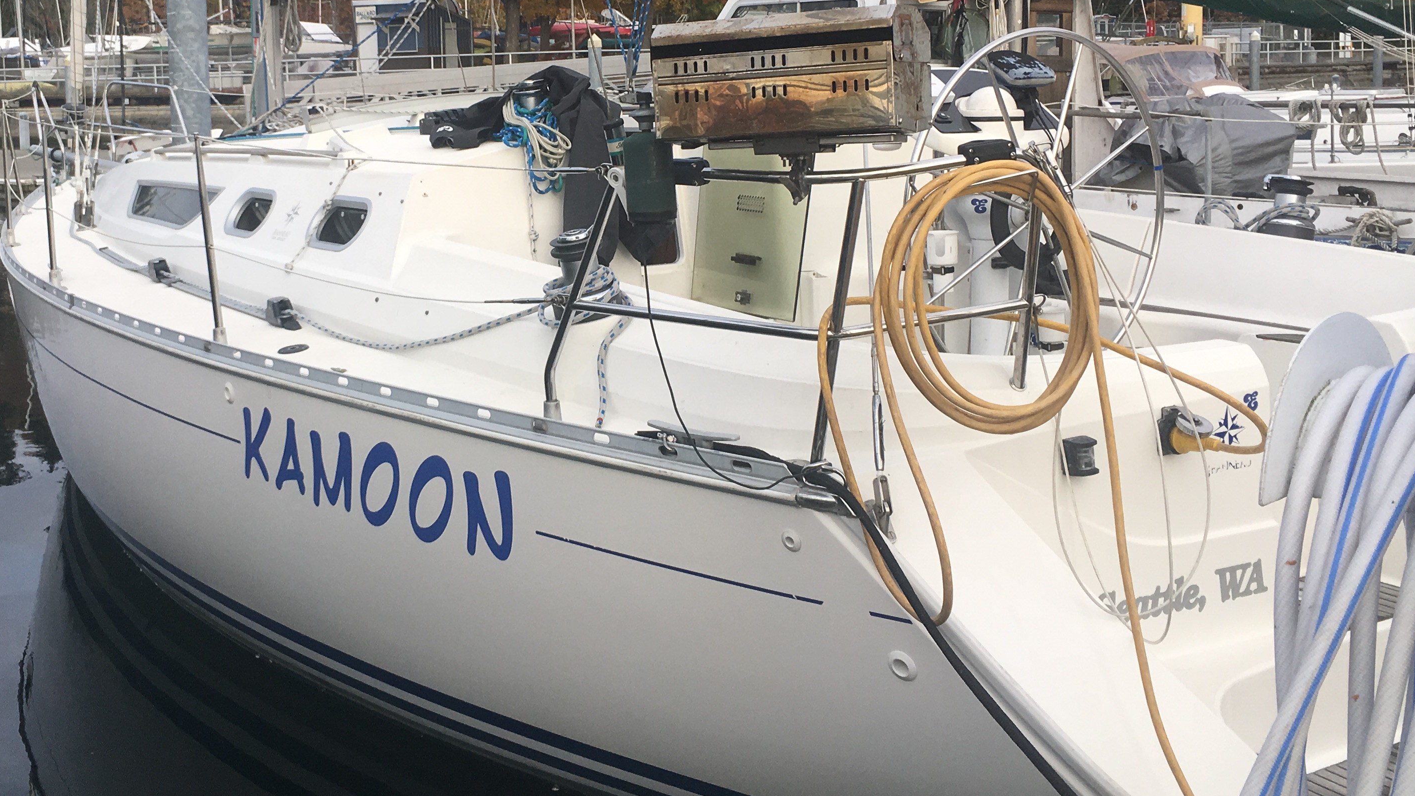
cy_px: 218
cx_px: 541
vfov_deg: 26.2
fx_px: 1688
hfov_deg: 45.1
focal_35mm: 45
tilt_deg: -5.2
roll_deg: +1.7
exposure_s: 1/699
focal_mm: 4.15
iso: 25
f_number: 2.2
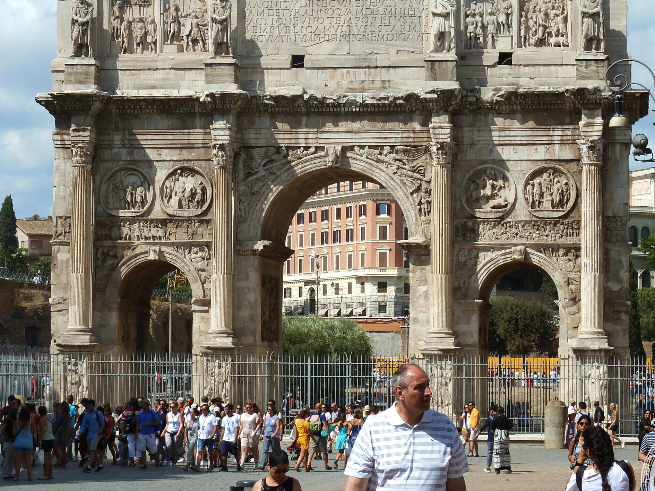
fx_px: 2308
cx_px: 325
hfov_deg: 16.2
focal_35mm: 122
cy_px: 216
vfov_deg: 12.1
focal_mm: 14.7
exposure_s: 1/500
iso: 80
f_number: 5
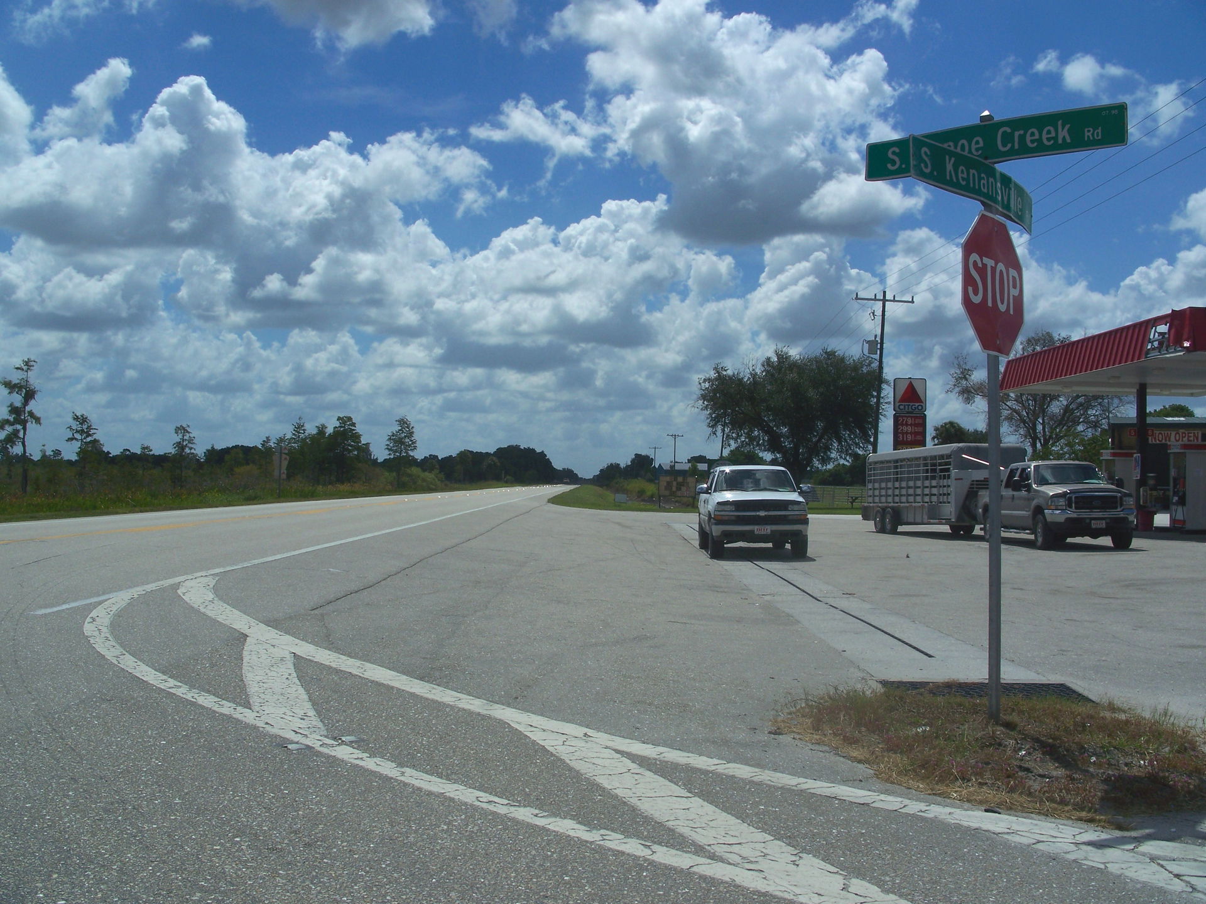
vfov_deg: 38.7
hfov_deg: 50.1
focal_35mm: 37
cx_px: 603
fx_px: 1289
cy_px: 452
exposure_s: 1/1250
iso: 64
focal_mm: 7.8
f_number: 5.6
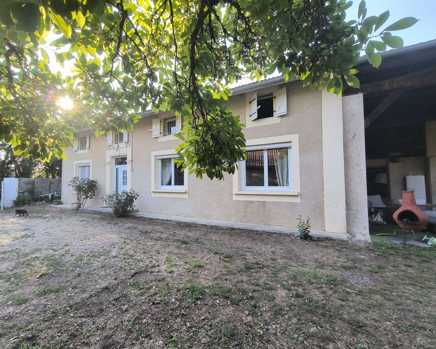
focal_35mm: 16
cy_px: 175
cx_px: 207
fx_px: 206
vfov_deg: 80.4
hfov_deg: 93.0
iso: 65
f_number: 2.2
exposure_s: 1/100
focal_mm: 1.91
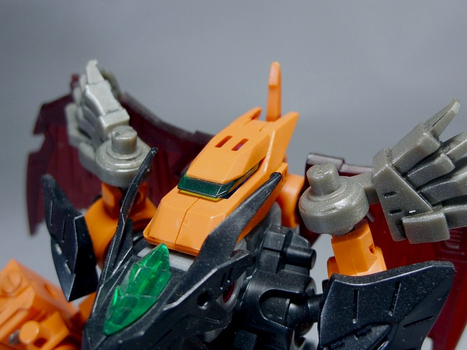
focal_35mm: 44
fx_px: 594
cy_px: 175
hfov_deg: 42.9
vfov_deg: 32.9
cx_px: 234
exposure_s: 1/60
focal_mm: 9.3
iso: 100
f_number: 3.5
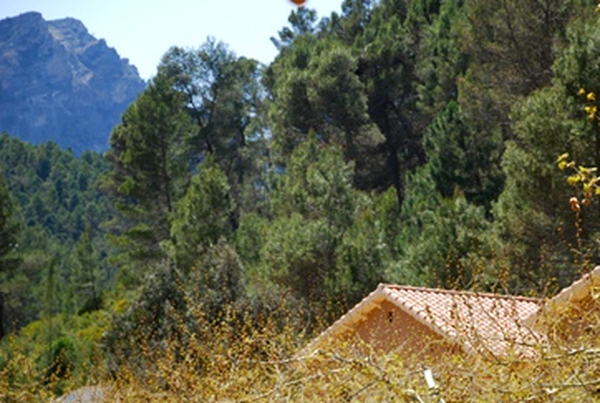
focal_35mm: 158
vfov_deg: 8.7
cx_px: 365
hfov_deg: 13.0
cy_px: 244
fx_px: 2632
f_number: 5.6
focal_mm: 85
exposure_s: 1/320
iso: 200
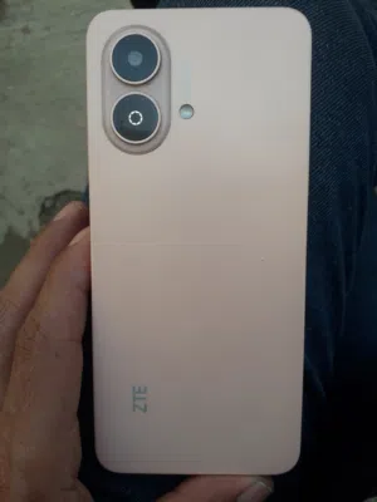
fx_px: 392
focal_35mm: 27
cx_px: 188
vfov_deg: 65.3
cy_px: 251
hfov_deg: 51.4
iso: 40
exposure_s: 1/519
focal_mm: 3.6
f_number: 1.9
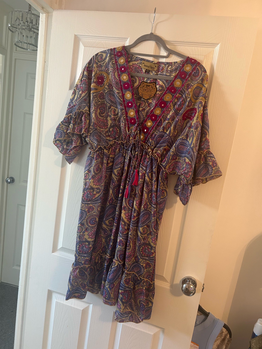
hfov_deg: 53.1
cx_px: 131
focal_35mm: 26
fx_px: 262
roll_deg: -8.6
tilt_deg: -8.7
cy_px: 174
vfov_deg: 67.3
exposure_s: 1/50
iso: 200
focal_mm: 5.7
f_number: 1.5
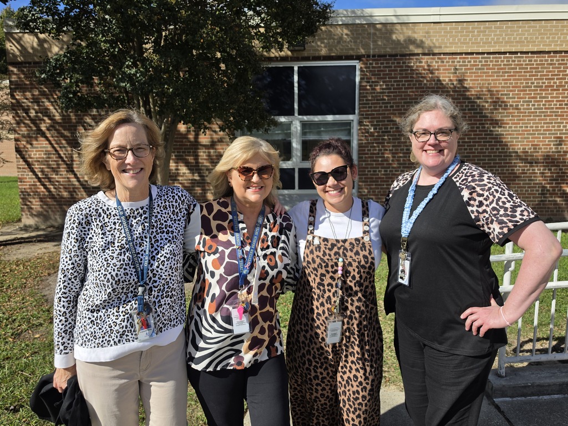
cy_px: 213
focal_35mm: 23
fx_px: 377
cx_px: 284
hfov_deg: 73.9
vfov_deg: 58.9
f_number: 1.4
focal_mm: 6.5
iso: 64
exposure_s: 1/6806
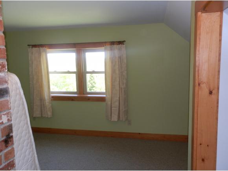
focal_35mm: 28
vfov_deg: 49.8
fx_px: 185
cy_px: 86
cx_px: 114
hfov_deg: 63.4
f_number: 3.1
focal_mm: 5
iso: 100
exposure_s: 1/30
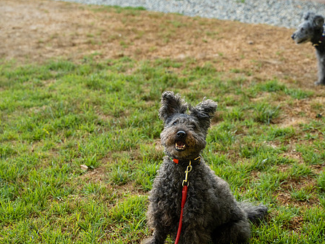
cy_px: 138
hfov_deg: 32.2
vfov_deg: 24.4
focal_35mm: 60
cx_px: 157
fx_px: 564
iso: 800
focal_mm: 48
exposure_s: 1/500
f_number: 4
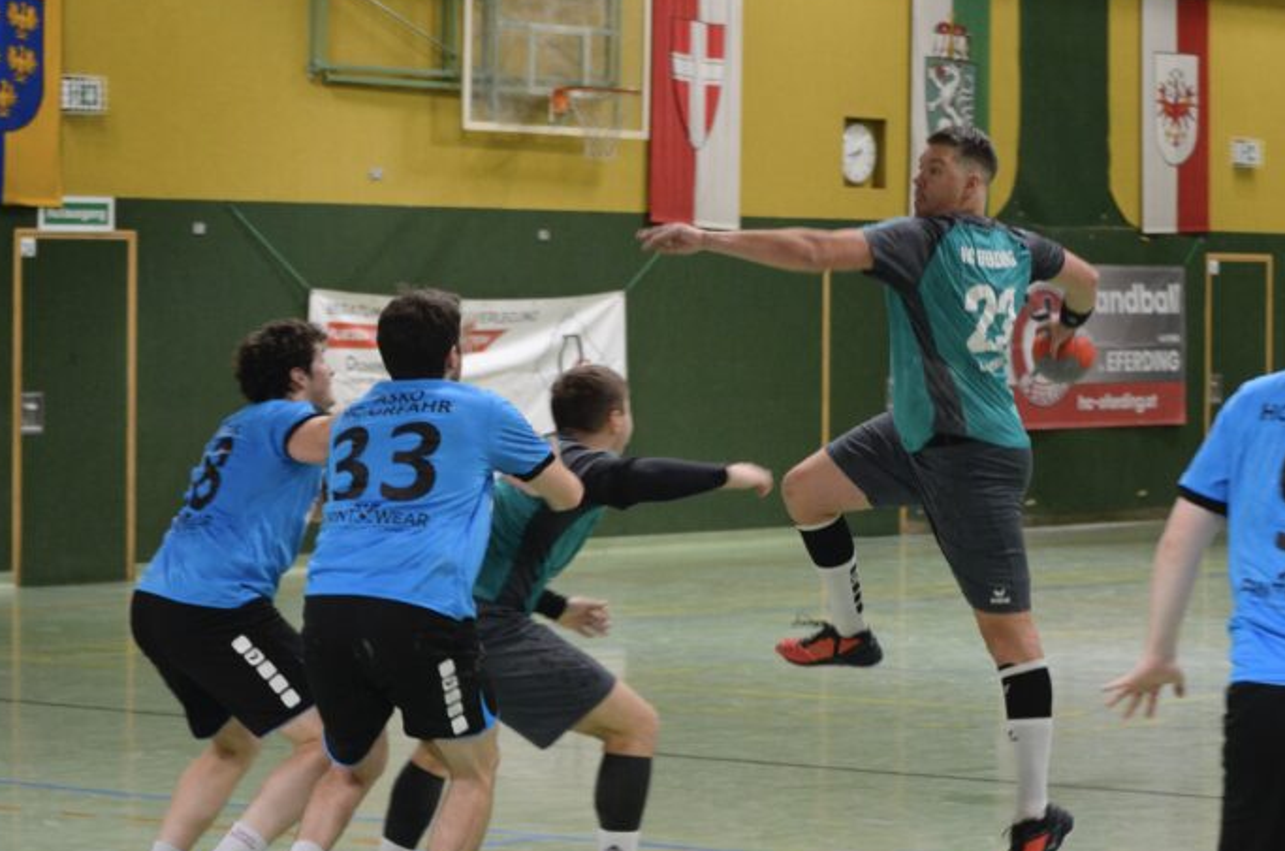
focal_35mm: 124
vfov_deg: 11.0
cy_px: 403
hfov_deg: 16.6
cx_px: 803
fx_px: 4407
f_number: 4
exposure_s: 1/250
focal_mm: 55
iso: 1600
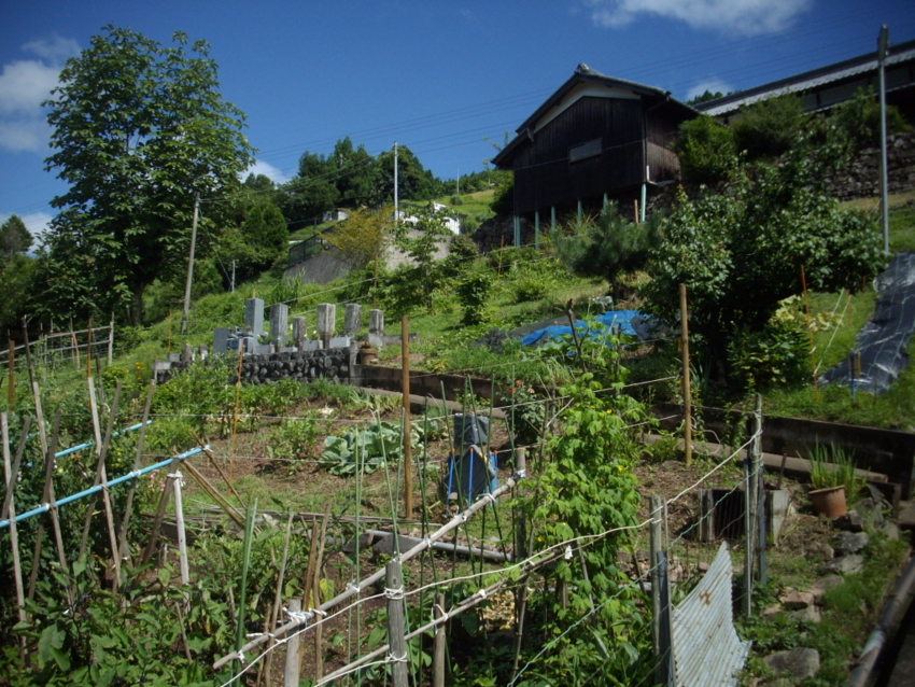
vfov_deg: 38.7
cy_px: 344
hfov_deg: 50.1
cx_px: 458
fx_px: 978
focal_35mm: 37
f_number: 5.6
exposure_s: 1/320
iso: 80
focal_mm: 6.2
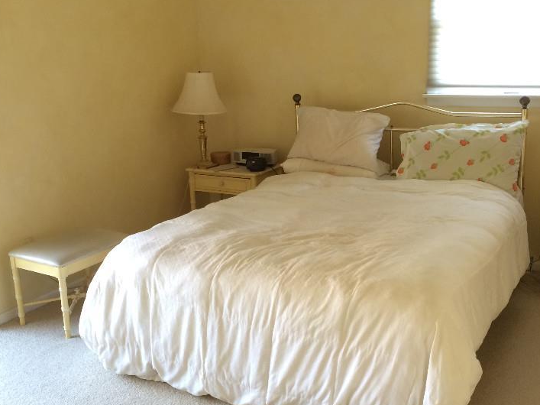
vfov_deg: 34.3
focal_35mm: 42
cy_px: 227
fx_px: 655
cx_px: 270
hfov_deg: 44.8
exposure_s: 1/30
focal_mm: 4.15
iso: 100
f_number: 2.2
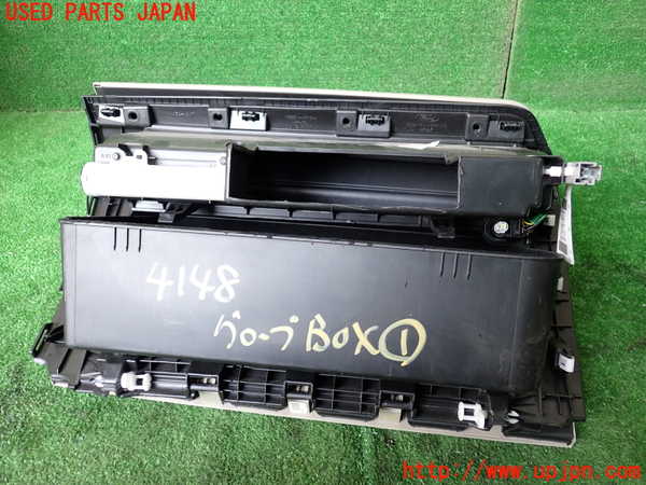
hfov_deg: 60.0
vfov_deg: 46.8
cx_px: 323
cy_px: 242
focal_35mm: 30
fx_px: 560
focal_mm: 5.4
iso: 200
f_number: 2.3
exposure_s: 1/50
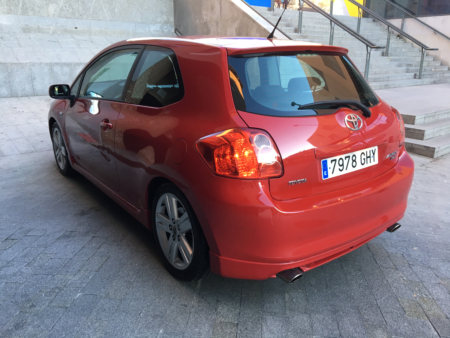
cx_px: 225
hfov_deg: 61.7
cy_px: 169
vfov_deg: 48.2
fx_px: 377
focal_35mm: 29
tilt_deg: -17.1
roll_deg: +0.5
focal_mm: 4.15
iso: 40
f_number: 2.2
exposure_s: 1/33
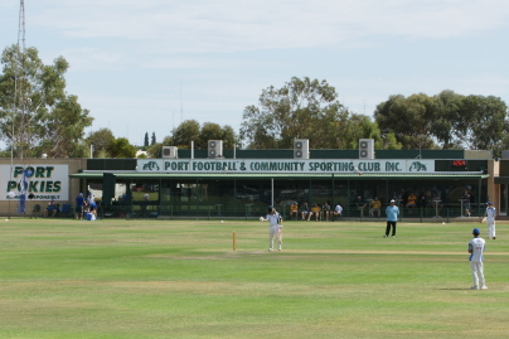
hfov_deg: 13.2
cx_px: 278
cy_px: 244
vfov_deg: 8.8
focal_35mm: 156
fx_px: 2205
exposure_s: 1/500
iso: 200
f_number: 8
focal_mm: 70
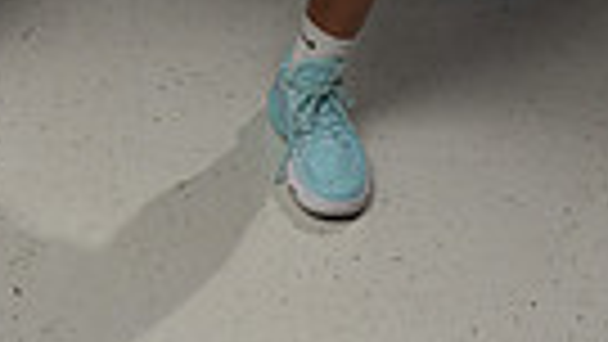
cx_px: 104
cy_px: -508
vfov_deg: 10.2
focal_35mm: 101
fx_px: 1629
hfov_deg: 20.8
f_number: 8
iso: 400
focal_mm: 29
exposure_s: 1/250
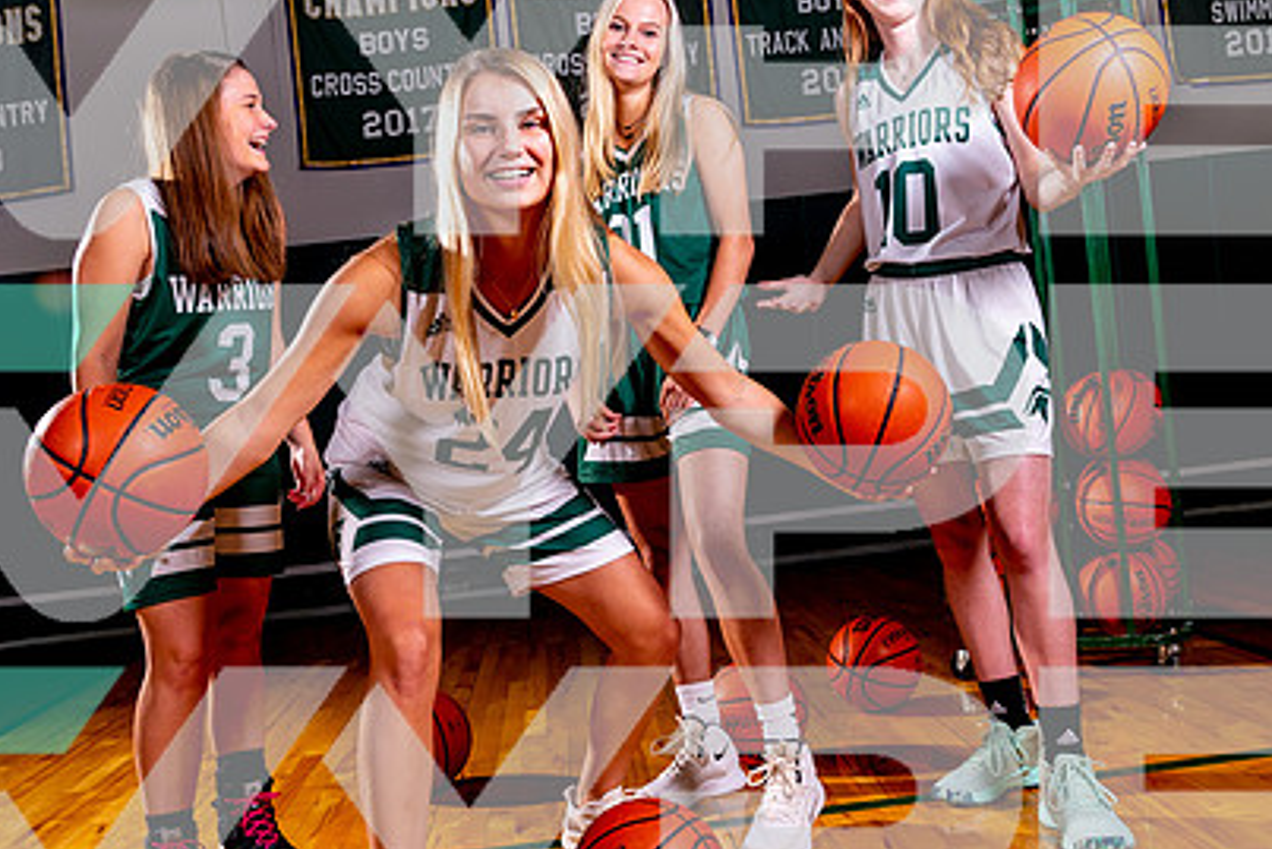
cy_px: 430
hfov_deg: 51.9
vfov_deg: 36.0
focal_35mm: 37
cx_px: 617
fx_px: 1308
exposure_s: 1/100
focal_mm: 24
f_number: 8
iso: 200
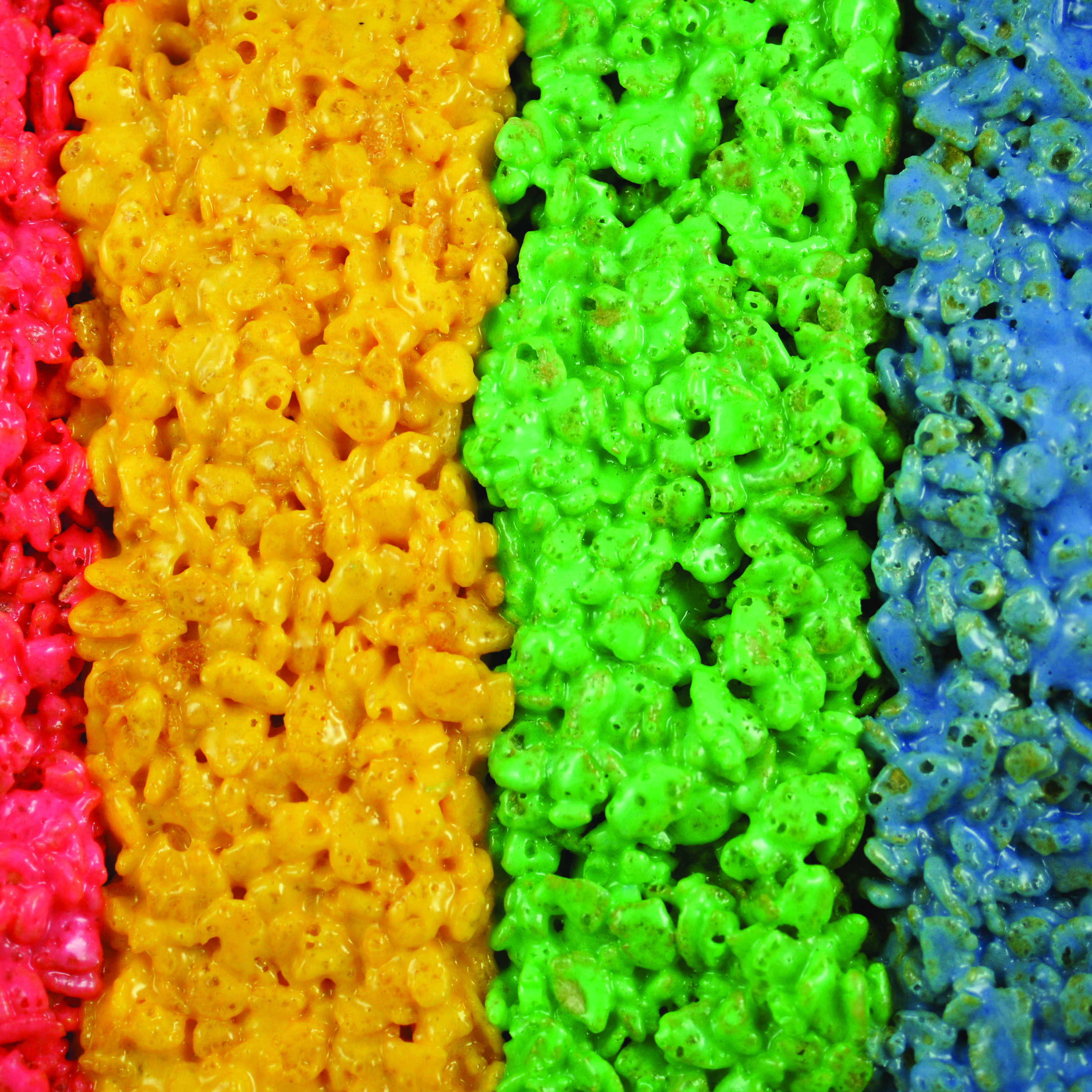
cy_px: 549
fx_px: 2070
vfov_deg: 29.6
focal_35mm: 58
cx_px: 499
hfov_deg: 29.5
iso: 100
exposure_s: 1/125
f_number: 4
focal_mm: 30
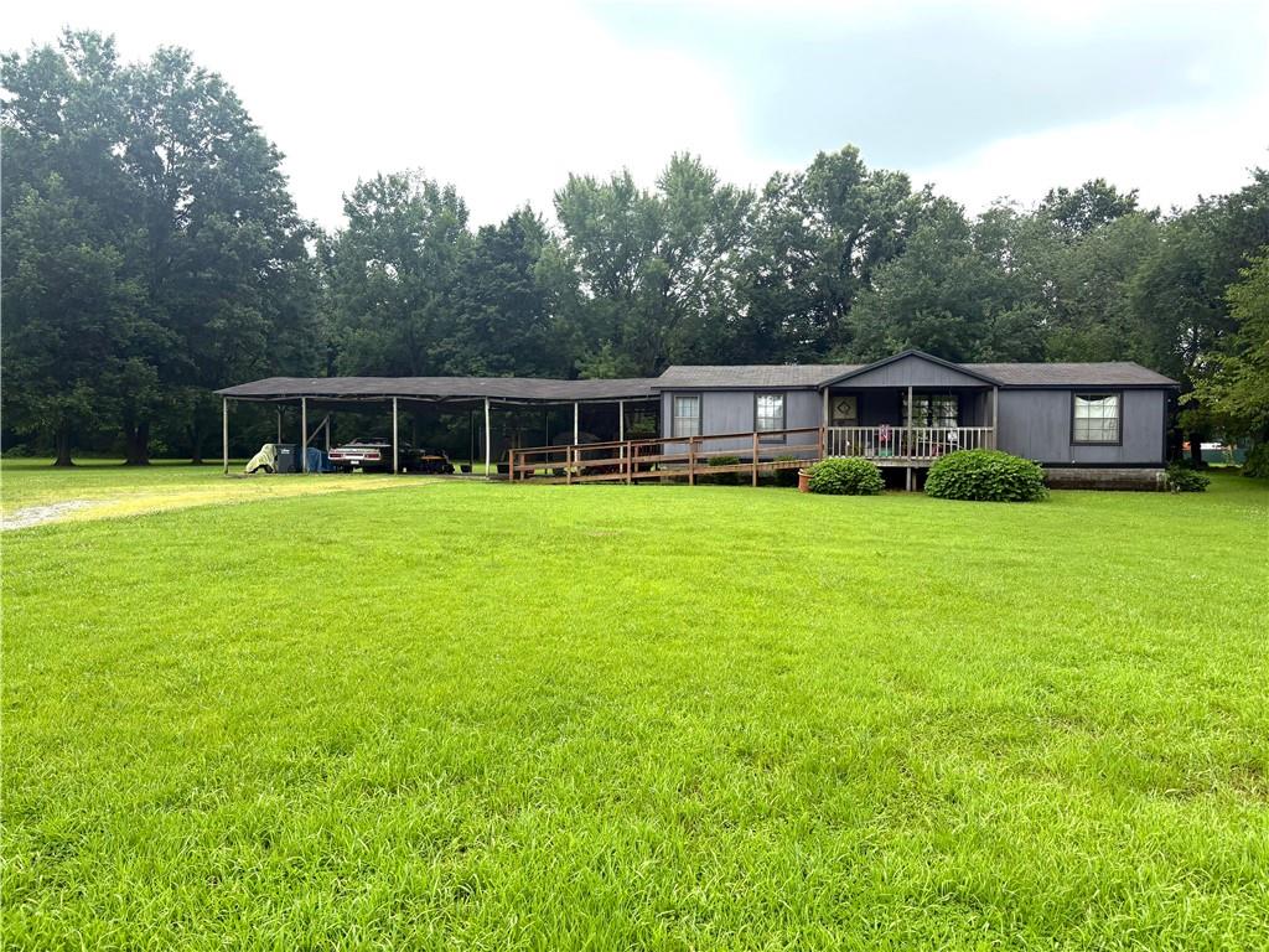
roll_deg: +0.6
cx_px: 634
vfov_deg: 53.1
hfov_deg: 67.3
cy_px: 476
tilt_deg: -0.4
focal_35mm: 26
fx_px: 953
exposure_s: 1/1517
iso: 64
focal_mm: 5.96
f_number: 1.6
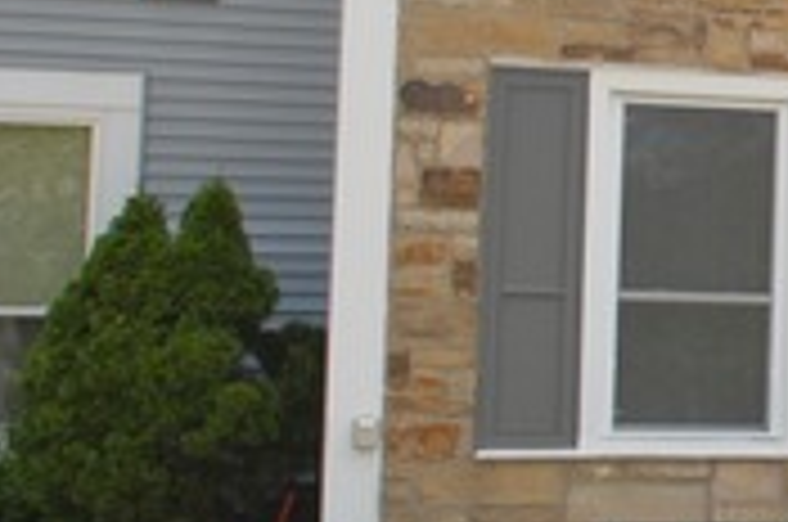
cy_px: 176
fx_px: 2163
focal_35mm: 99
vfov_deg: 13.7
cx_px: 1144
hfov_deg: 18.5
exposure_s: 1/400
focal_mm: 18
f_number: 10
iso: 200
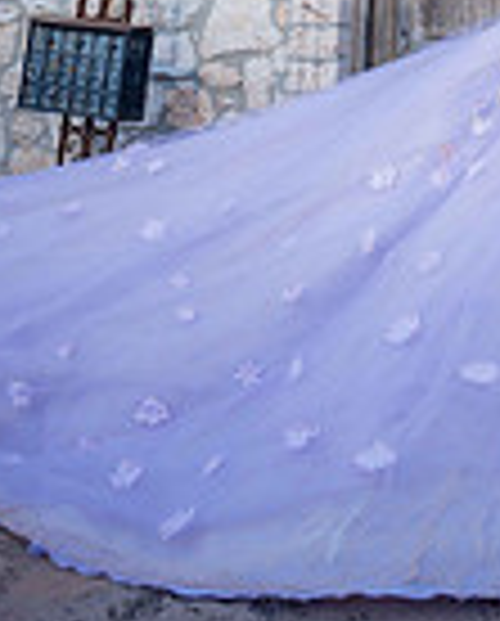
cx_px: 581
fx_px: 1125
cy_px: -320
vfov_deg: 24.1
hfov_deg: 23.2
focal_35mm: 61
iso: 125
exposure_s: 1/500
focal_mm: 20
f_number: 2.8
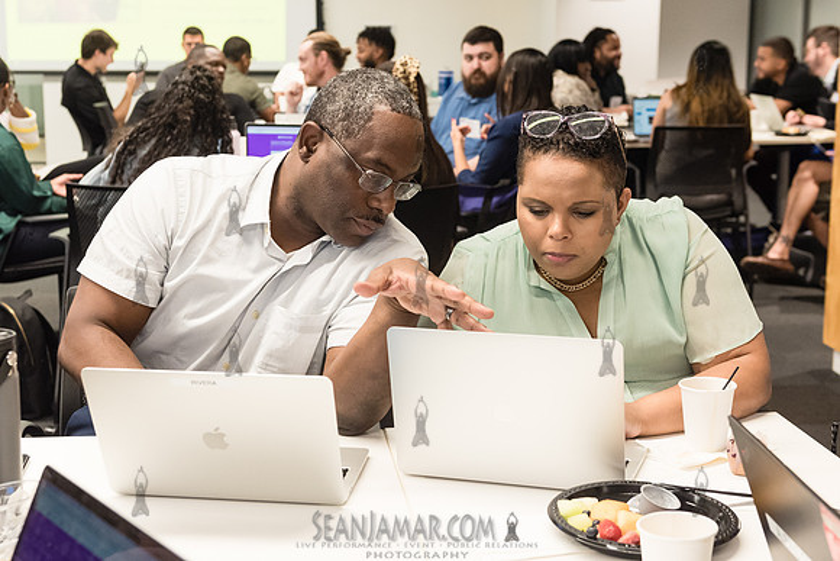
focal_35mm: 60
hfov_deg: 33.4
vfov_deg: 22.7
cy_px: 284
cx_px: 371
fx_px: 1397
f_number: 4.5
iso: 2500
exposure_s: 1/200
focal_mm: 44
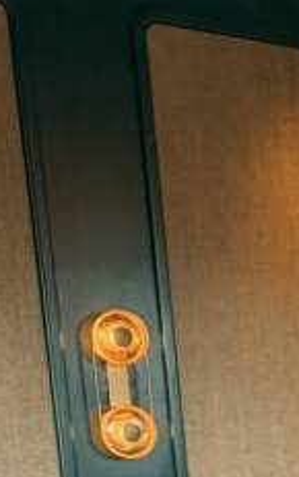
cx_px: 653
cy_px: 696
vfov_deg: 18.7
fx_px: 1287
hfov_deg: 11.5
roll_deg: +1.1
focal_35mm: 99
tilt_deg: -12.7
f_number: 1.78
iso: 640
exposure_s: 1/60
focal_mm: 6.76
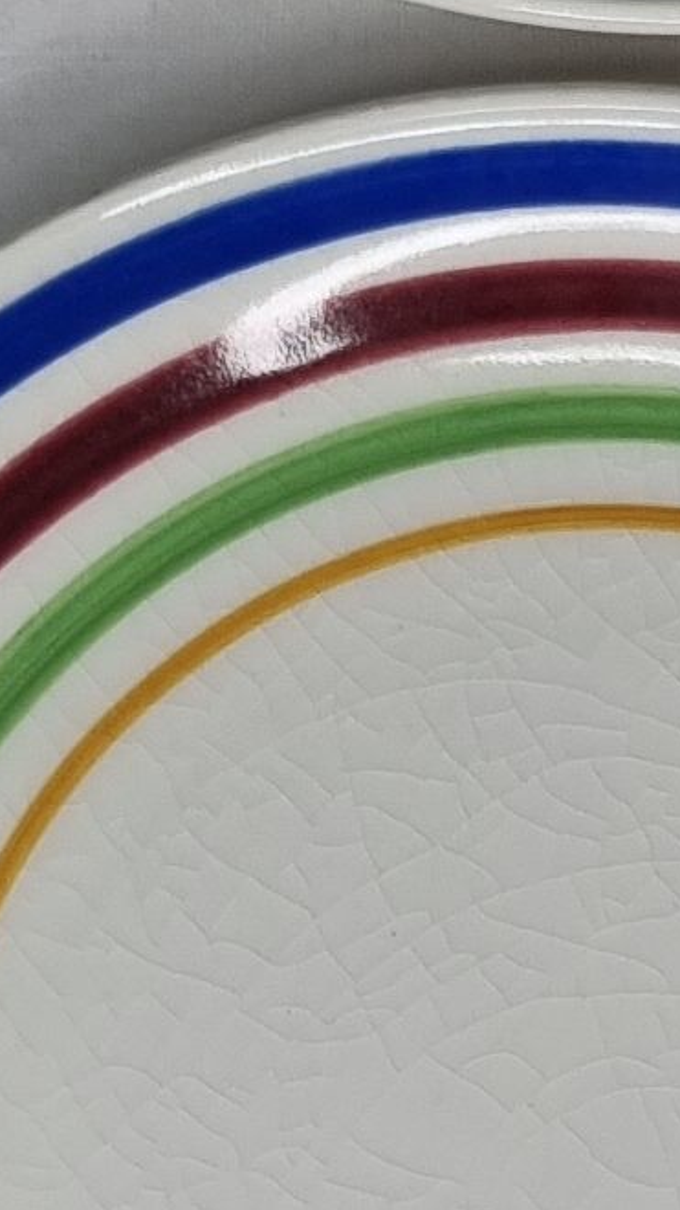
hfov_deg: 6.6
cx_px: 1818
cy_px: 1128
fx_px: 5548
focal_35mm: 173
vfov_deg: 12.3
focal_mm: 5.4
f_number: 1.8
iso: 50
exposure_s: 1/177
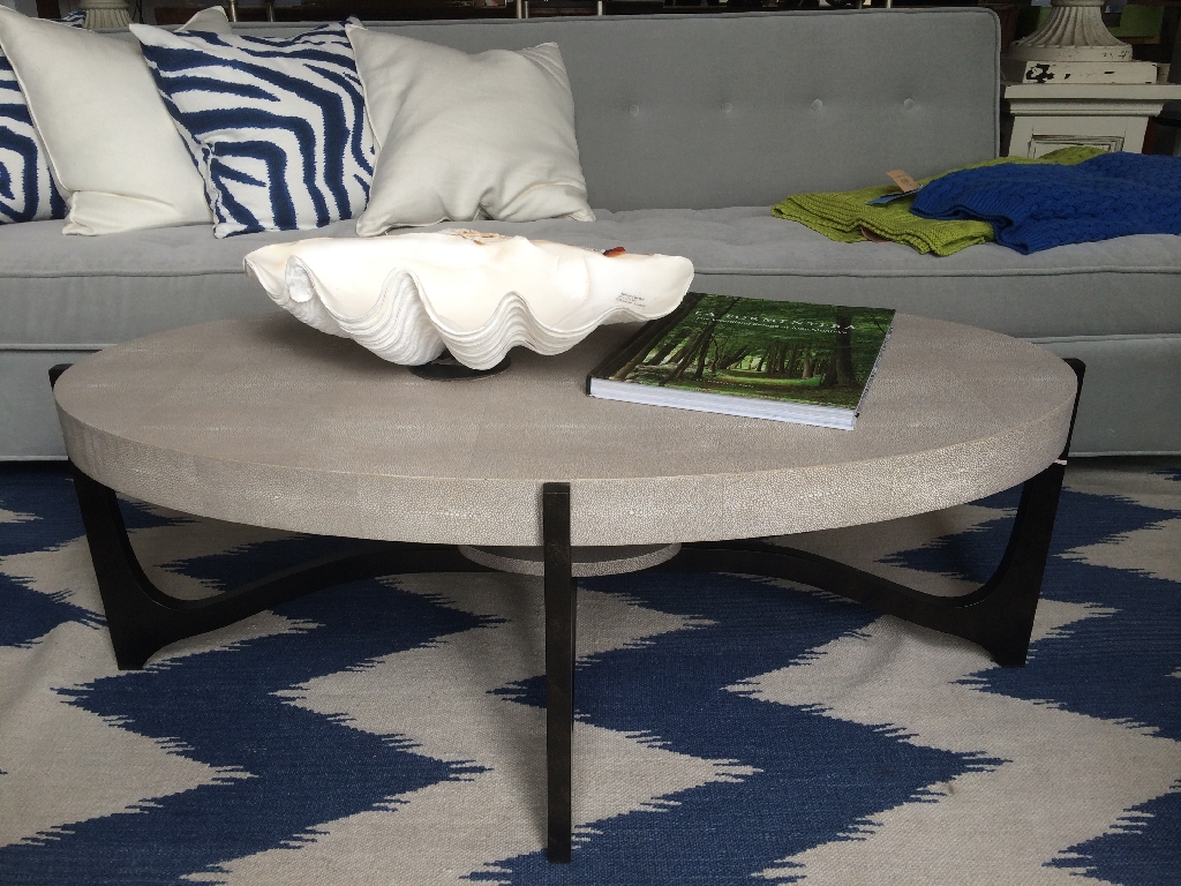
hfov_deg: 60.0
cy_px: 443
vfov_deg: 46.8
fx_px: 1024
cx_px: 590
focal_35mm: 30
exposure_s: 1/167
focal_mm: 4.12
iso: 32
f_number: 2.2
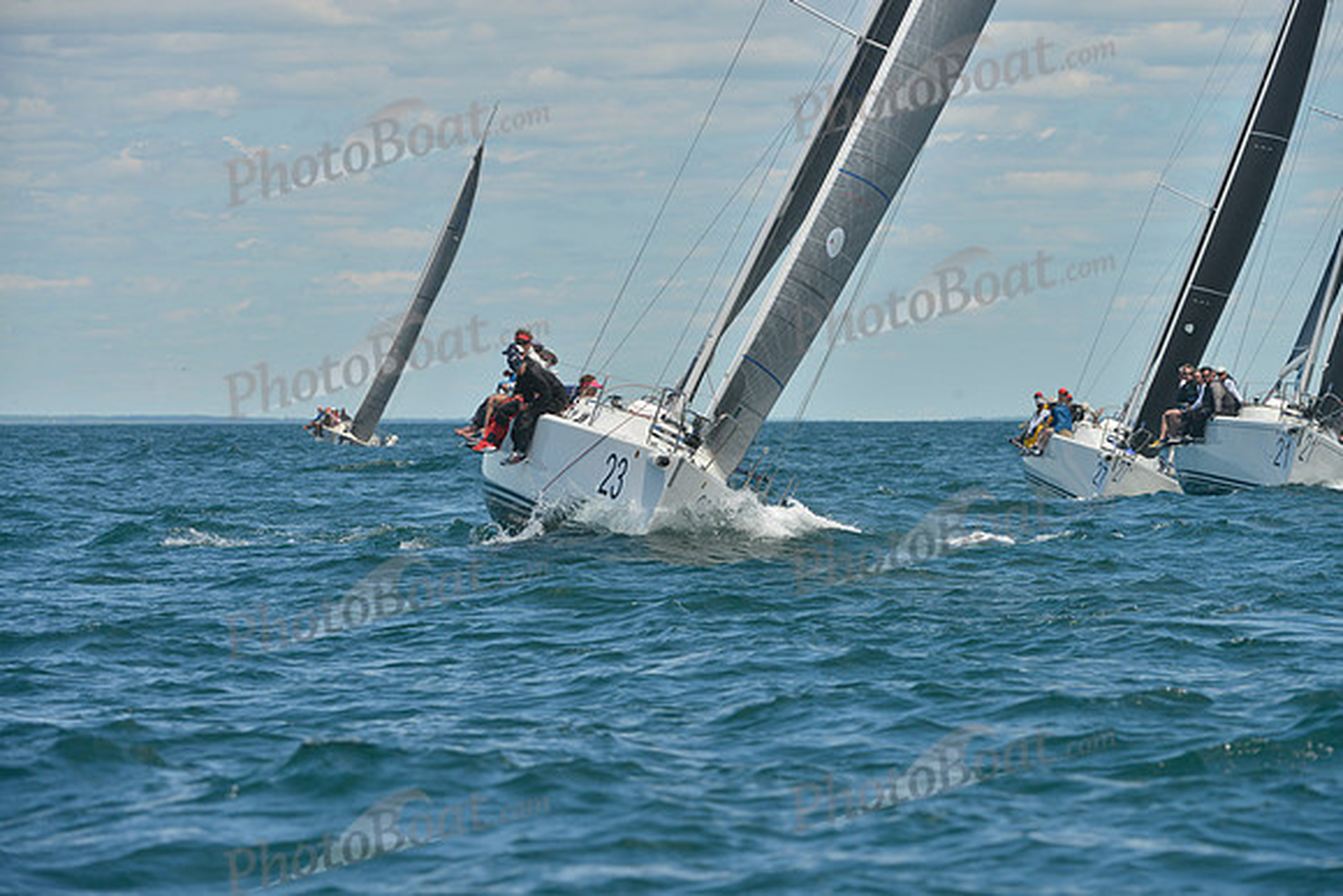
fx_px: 9701
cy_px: 448
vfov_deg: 5.3
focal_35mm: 260
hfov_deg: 7.9
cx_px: 672
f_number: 9
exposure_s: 1/800
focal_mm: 260
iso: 280
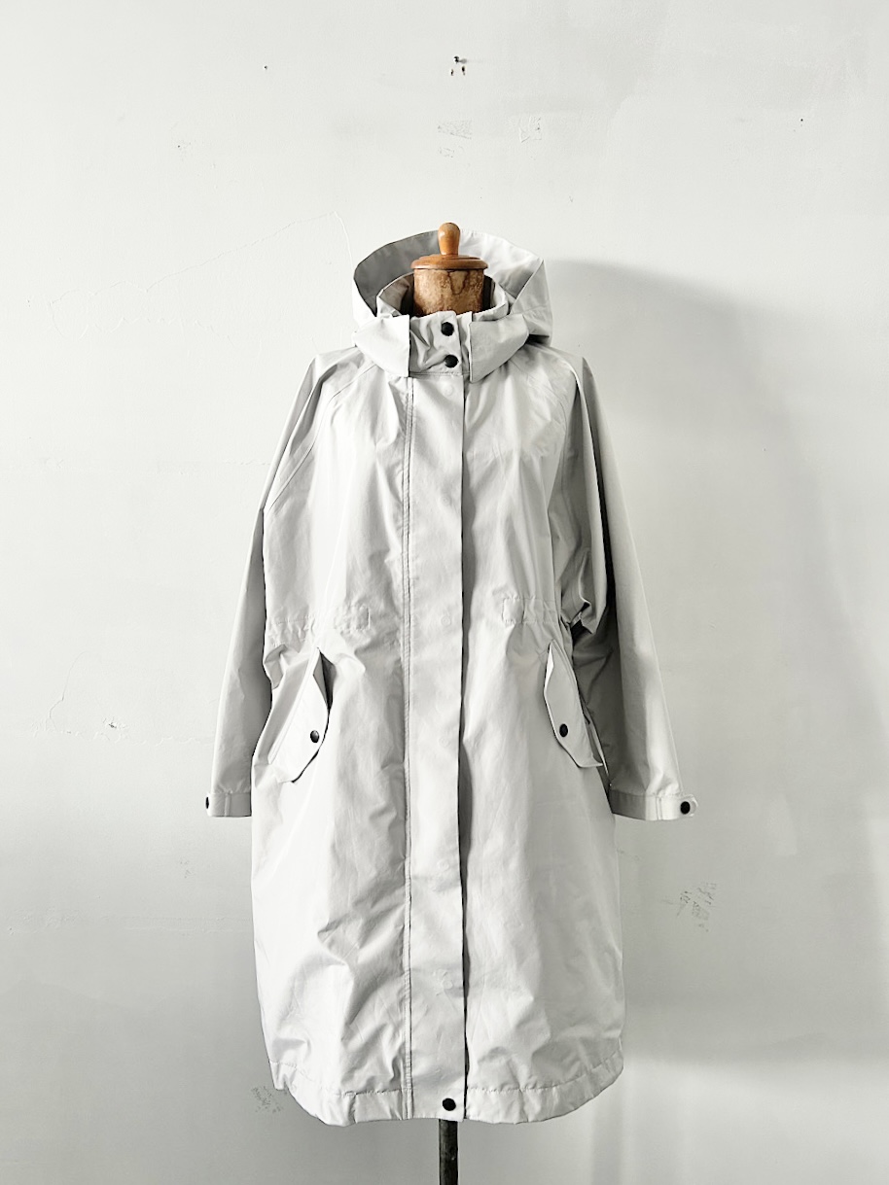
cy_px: 592
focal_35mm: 26
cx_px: 444
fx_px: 890
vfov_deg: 67.3
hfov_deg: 53.1
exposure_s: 1/113
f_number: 1.5
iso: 125
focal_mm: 5.7
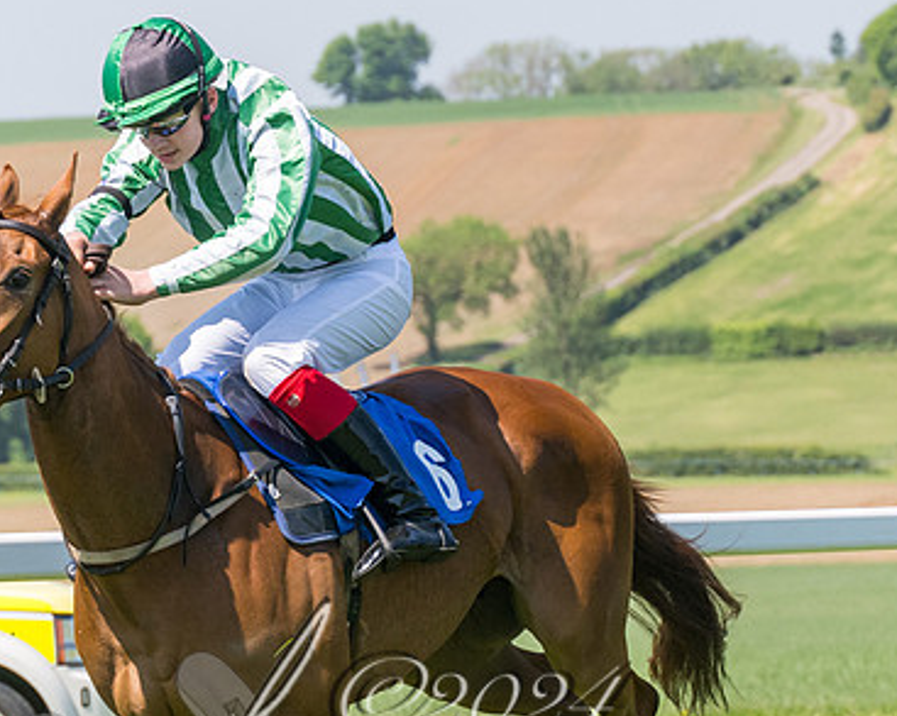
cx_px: 644
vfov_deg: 5.0
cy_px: 508
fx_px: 8170
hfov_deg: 6.3
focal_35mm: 308
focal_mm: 98
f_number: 5
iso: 400
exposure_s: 1/2500
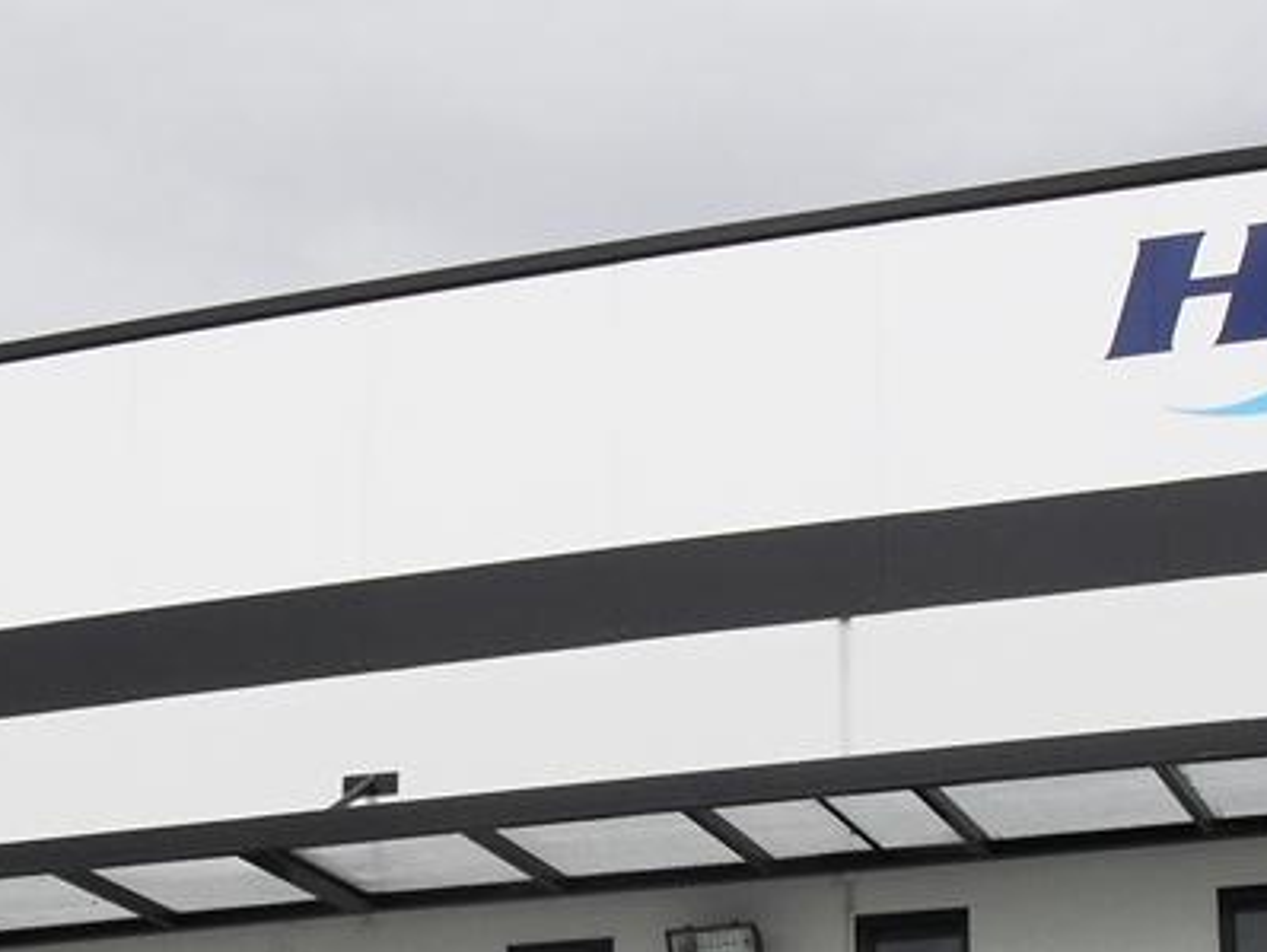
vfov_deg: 15.8
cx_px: 646
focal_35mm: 90
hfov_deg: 21.8
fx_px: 3296
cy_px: 1169
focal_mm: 6.3
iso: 100
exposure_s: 1/500
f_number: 8.4
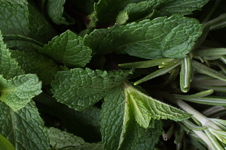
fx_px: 1335
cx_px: 18
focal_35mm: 213
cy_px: 72
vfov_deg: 6.4
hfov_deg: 9.6
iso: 100
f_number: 9
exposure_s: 1/160
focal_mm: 50
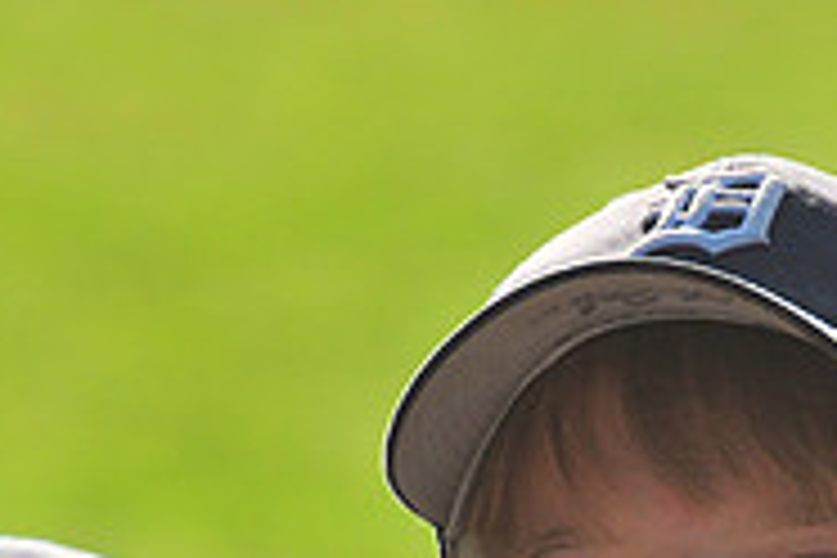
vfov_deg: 1.5
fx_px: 21714
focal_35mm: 934
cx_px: 734
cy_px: 740
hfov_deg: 2.2
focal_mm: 200
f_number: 5.6
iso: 400
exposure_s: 1/1000
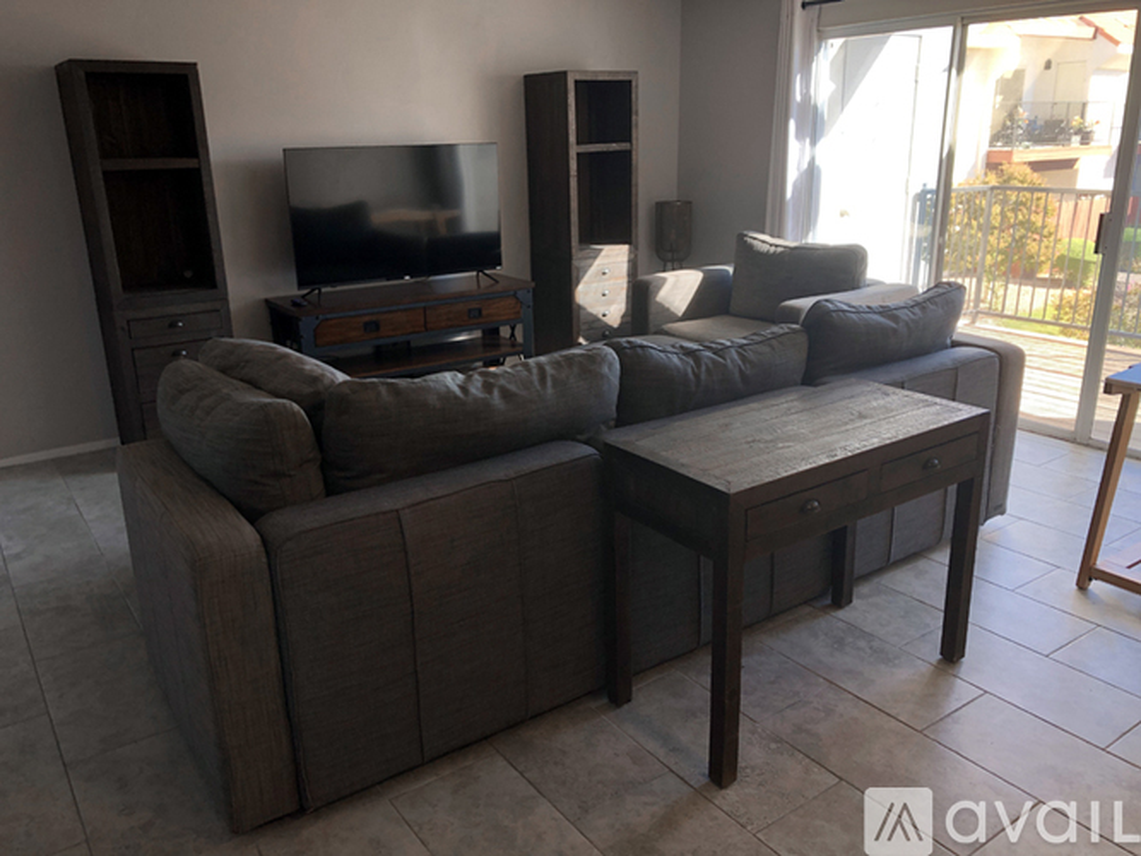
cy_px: 428
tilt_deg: -16.9
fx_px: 923
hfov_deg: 63.5
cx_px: 570
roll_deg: +1.3
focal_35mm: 28
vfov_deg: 49.7
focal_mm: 4
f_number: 1.8
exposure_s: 1/120
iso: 64
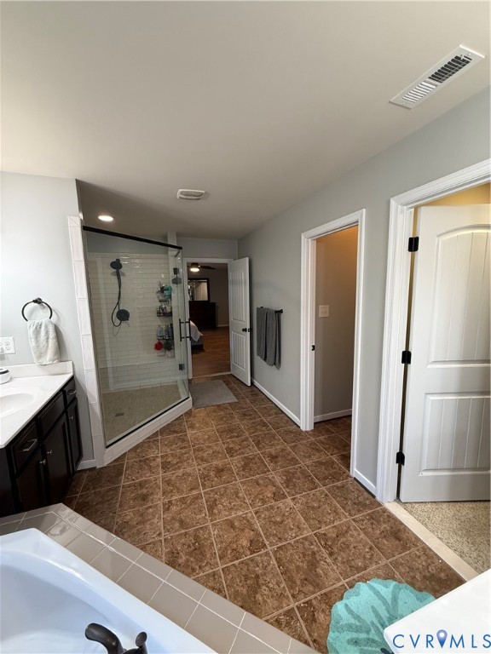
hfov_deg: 85.7
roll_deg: +0.6
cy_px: 327
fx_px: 265
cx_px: 246
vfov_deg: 102.1
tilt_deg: -8.0
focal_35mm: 14
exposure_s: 1/60
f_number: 2.2
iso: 250
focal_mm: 2.22
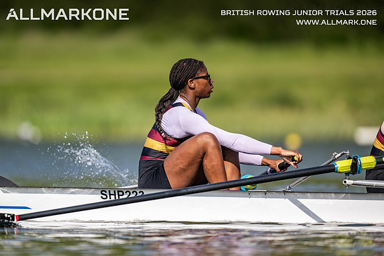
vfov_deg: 2.3
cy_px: 128
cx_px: 192
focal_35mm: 600
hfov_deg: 3.4
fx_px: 6401
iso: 220
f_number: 4
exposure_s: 1/2500
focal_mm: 600
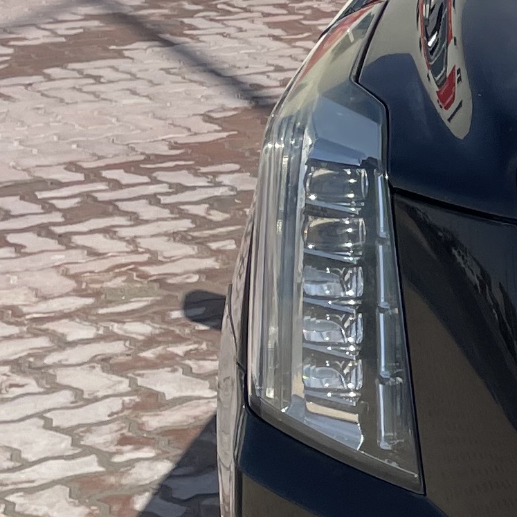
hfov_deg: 12.2
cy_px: 199
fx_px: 2095
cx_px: 1082
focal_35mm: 124
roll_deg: -2.2
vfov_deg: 14.1
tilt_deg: -12.0
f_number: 1.6
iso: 32
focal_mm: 4.2
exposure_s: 1/4292
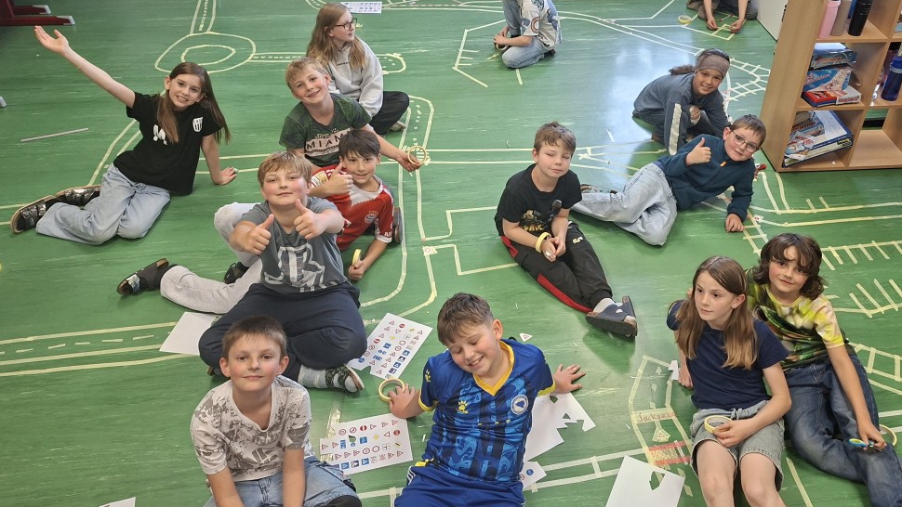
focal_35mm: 31
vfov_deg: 37.5
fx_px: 742
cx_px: 528
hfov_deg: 62.2
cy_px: 185
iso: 160
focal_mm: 5.54
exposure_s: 1/100
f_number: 1.8
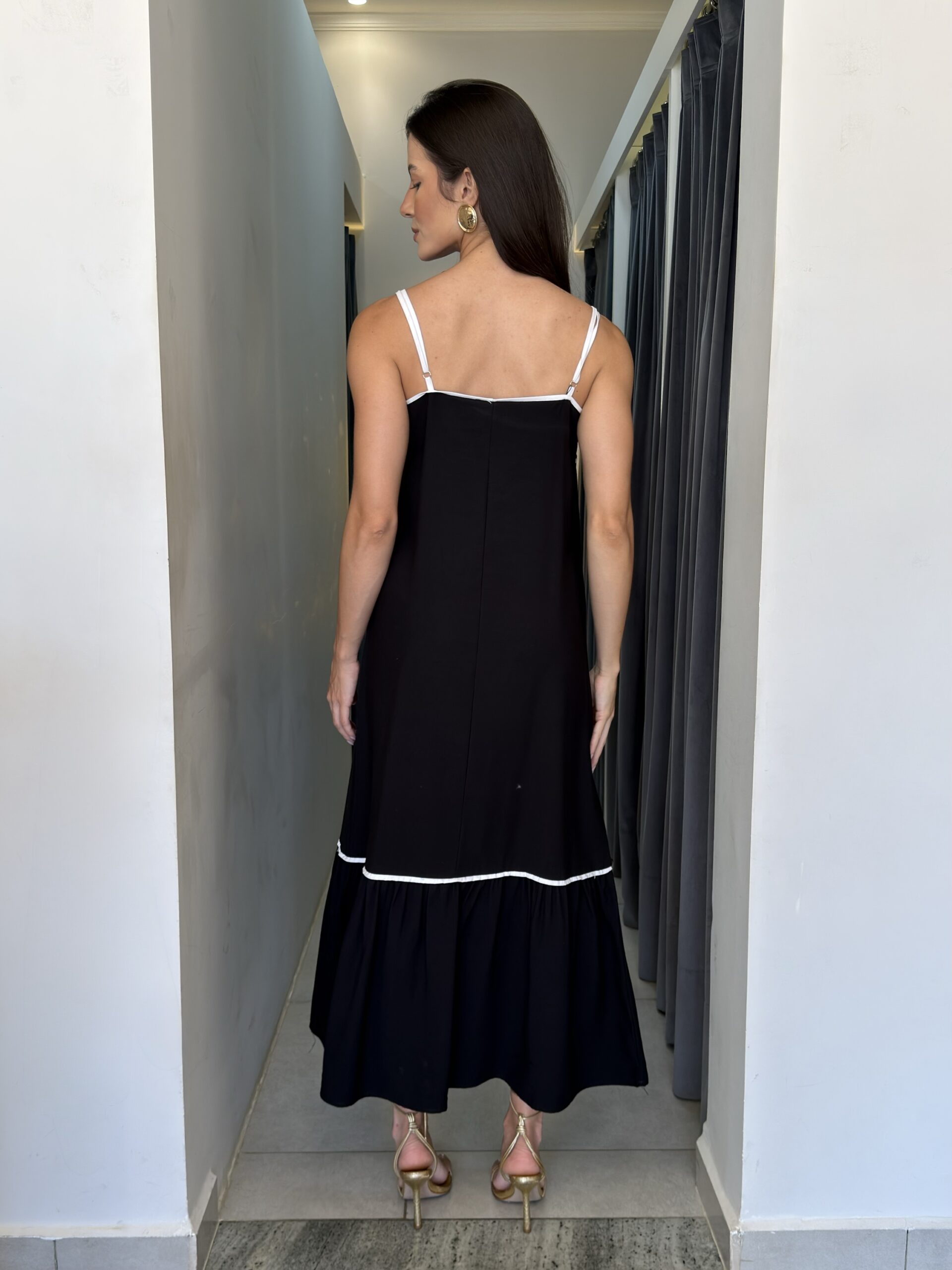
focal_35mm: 32
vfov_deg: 56.8
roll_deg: +0.8
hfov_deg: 44.2
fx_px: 1173
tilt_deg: -9.2
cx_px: 476
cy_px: 635
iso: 80
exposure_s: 1/120
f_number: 1.78
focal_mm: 6.76
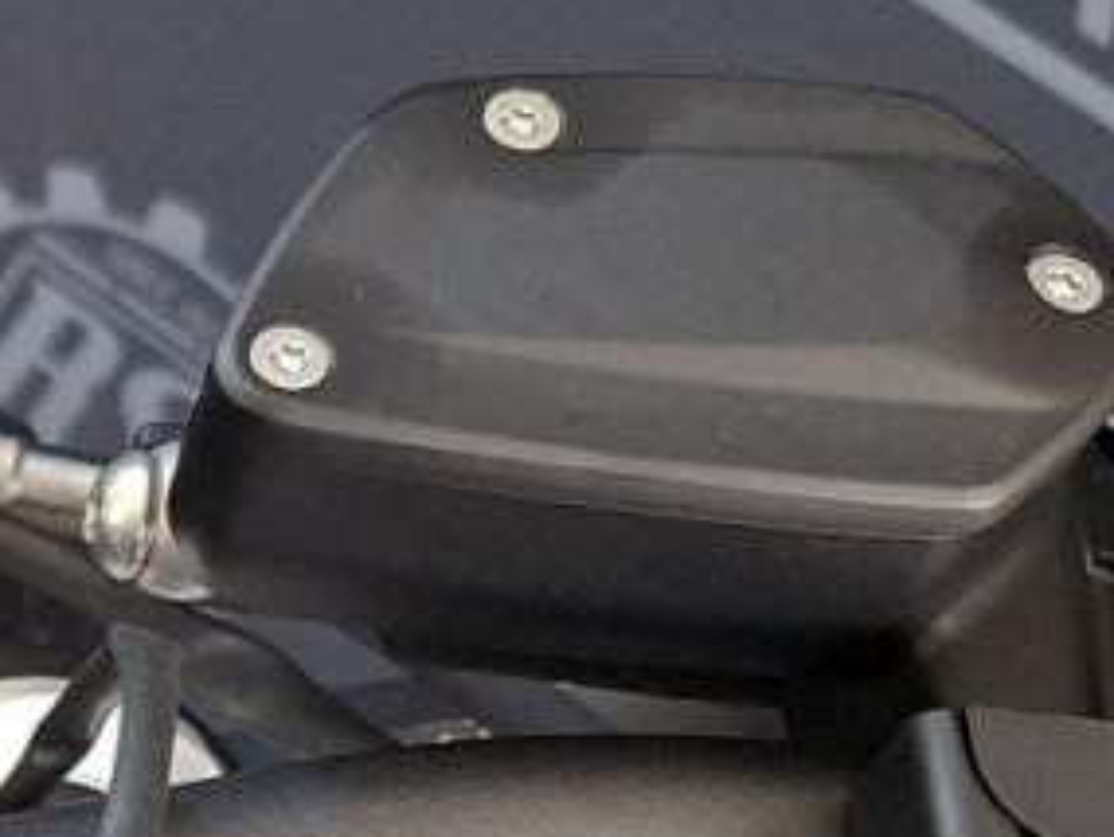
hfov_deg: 13.6
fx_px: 4153
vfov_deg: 11.4
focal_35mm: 129
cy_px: 896
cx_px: -946
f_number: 1.8
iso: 320
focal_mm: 5.54
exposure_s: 1/120
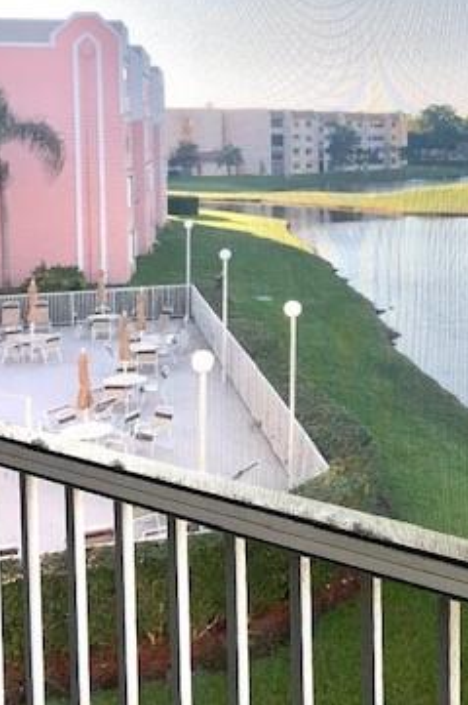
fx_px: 938
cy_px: 207
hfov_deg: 27.0
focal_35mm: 48
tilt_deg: -3.8
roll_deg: +0.6
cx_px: 423
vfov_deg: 40.4
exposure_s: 1/1350
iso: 40
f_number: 1.8
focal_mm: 4.25
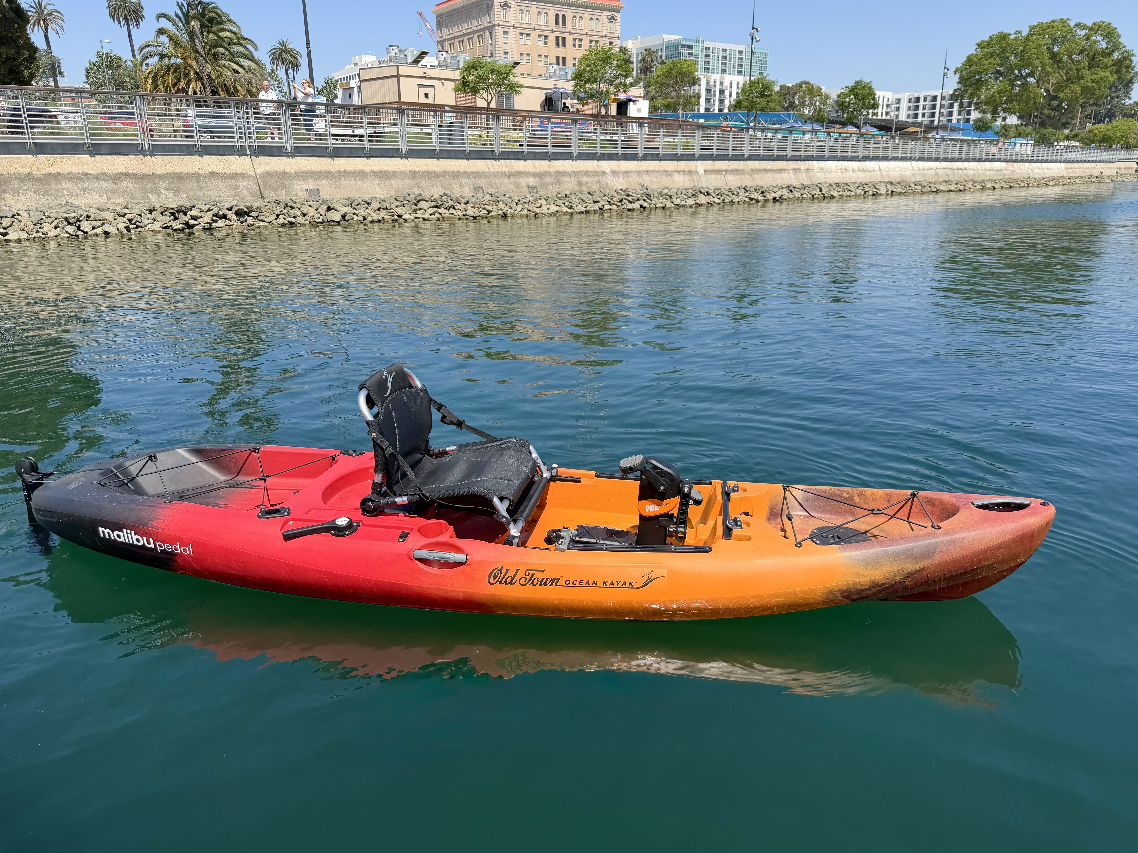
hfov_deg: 71.6
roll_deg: +1.9
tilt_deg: -21.3
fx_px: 789
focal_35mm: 24
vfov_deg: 56.8
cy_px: 426
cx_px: 569
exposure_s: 1/3145
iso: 80
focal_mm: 6.76
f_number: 1.78
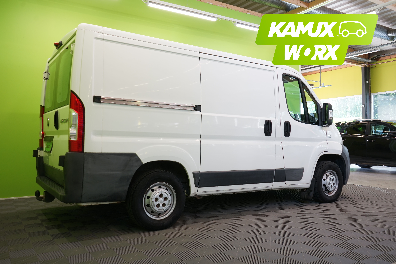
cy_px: 132
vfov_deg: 43.6
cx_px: 198
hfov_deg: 61.9
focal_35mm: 30
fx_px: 330
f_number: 5.6
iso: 400
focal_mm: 30
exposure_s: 1/30
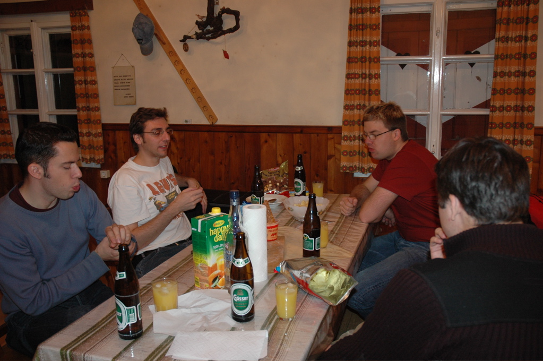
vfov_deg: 39.9
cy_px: 180
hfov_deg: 57.3
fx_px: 497
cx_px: 272
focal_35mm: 33
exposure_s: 1/60
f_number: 3.8
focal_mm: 22
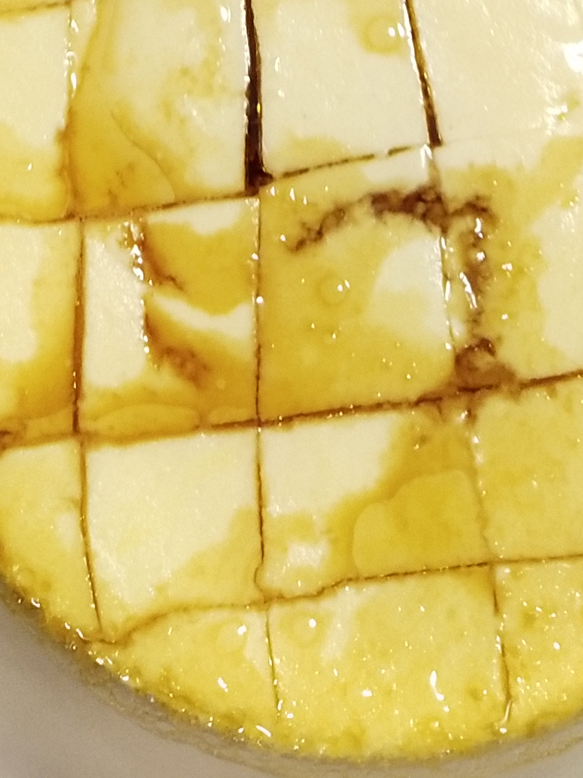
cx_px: 269
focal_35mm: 104
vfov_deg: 16.3
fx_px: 2336
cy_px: -559
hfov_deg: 14.2
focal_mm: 3.95
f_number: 1.8
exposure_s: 1/50
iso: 442
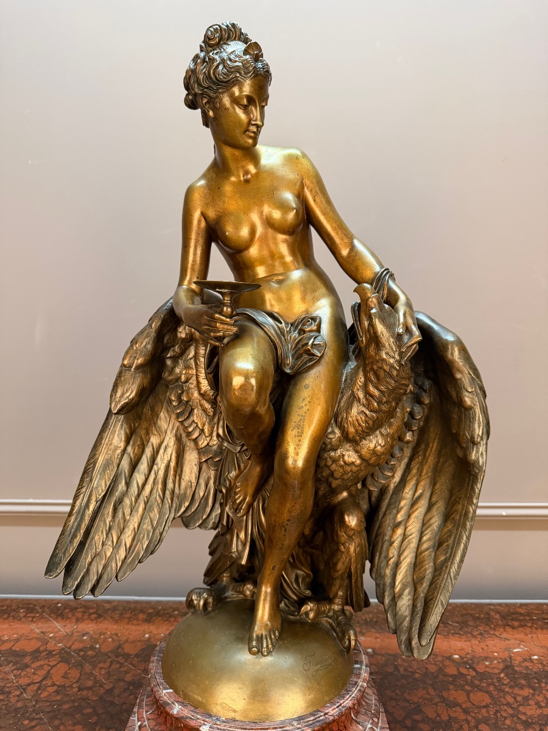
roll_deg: -0.3
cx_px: 274
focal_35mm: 24
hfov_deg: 56.8
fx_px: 507
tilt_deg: -3.2
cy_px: 366
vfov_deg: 71.6
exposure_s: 1/50
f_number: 1.78
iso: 640
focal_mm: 6.76
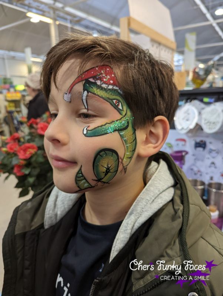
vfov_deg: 71.5
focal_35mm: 24
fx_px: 206
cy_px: 148
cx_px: 112
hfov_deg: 56.9
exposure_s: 1/100
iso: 320
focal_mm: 6.81
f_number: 1.85
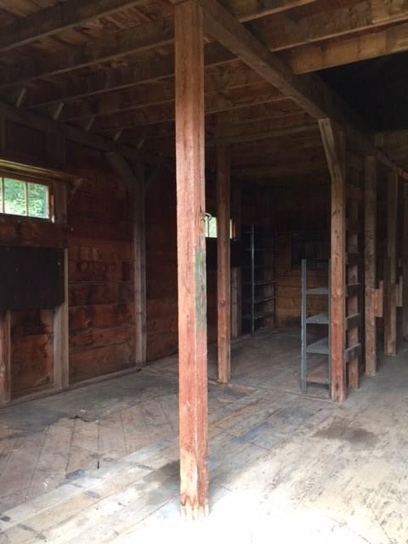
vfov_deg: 61.7
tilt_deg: +0.8
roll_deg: +1.5
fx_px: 456
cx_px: 204
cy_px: 272
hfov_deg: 48.2
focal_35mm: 29
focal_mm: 4.15
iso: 40
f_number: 2.2
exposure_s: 1/15
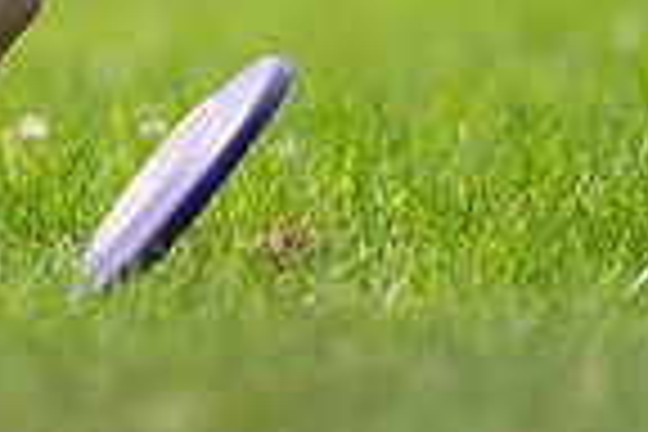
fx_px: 43431
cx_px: -180
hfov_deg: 0.9
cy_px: -178
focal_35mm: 2413
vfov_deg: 0.6
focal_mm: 600
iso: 1600
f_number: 6.3
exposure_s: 1/4000
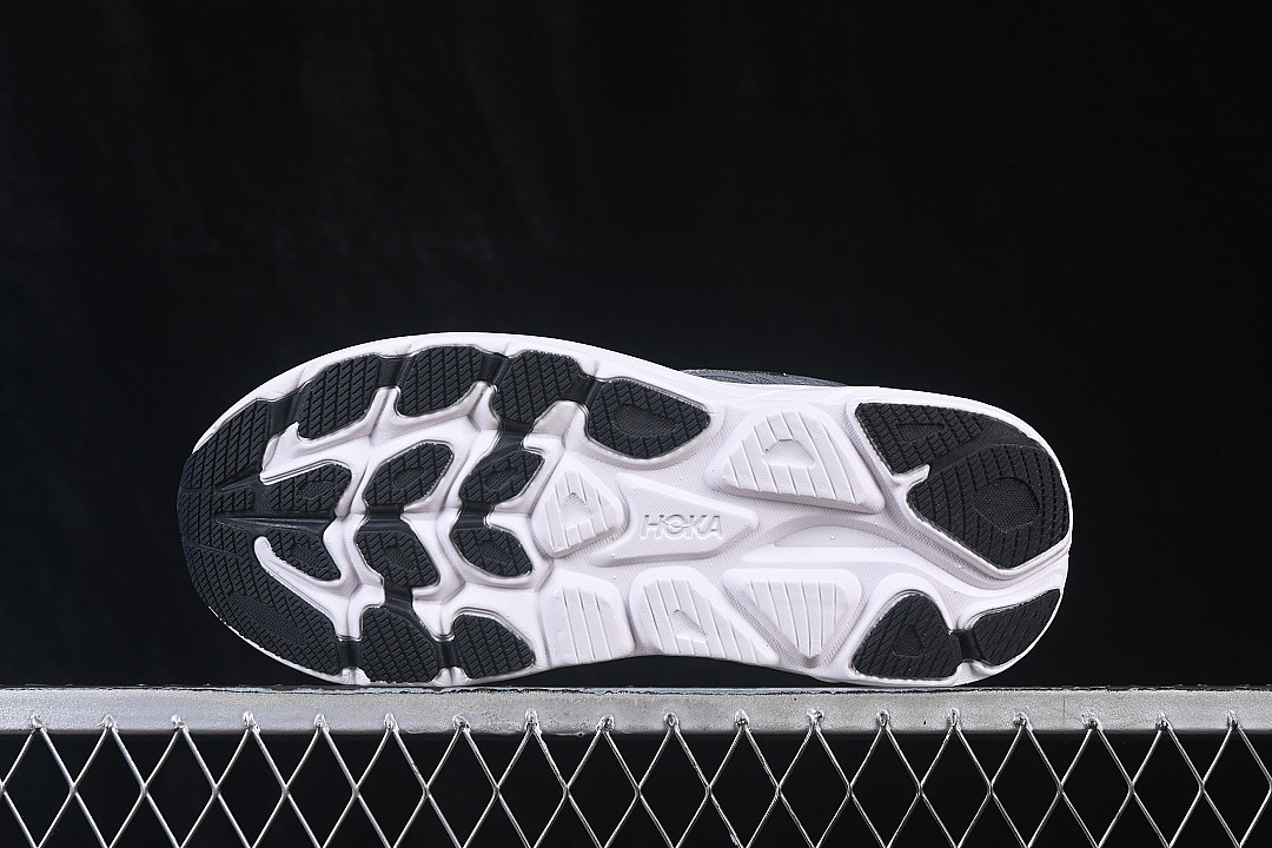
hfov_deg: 27.0
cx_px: 636
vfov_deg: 18.2
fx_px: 2650
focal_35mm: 75
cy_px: 424
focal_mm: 50
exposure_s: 1/80
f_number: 8
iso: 160
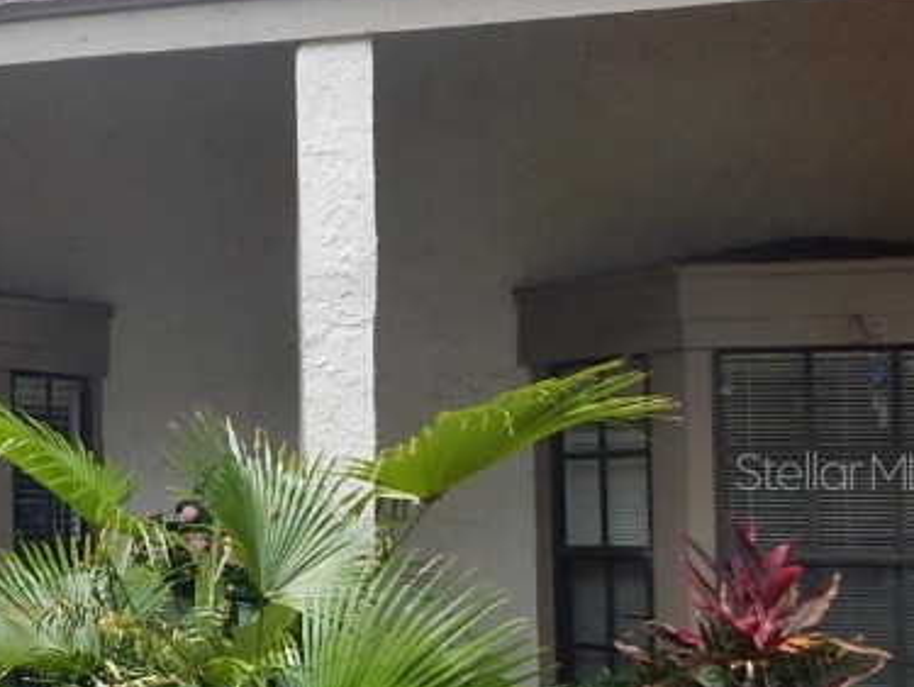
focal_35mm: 60
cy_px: 470
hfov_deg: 26.9
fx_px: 1586
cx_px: -283
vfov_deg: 24.3
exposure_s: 1/320
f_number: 3
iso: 125
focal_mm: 4
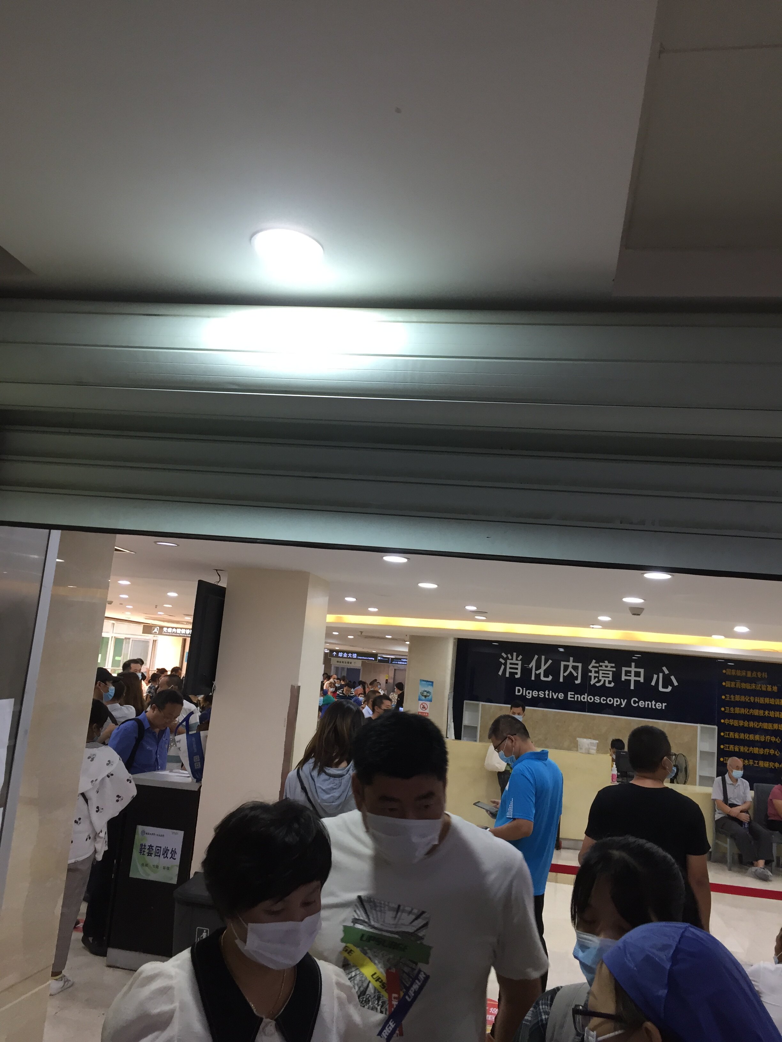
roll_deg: -4.1
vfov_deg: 61.7
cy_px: 521
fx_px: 874
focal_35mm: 29
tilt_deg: +8.7
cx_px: 391
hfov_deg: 48.2
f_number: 2.2
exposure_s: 1/33
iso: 80
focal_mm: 4.15
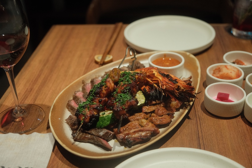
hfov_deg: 43.6
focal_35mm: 45
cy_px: 84
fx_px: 315
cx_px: 126
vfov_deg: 29.9
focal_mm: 29.9
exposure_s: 1/60
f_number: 2.8
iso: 1600
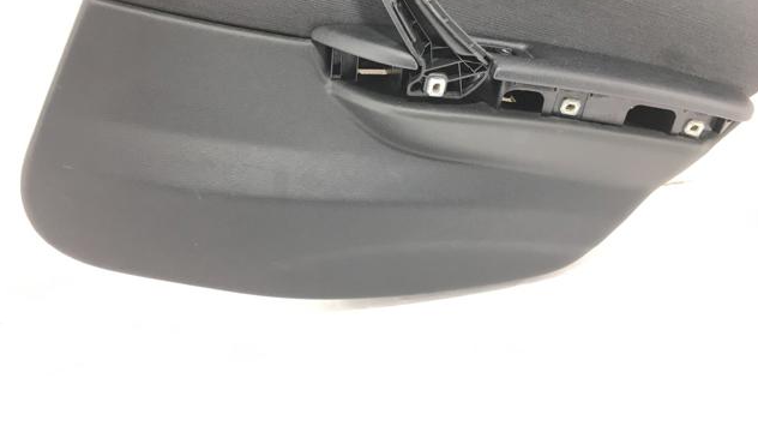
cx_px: 381
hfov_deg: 61.0
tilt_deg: -32.4
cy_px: 142
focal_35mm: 32
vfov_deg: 36.3
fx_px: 643
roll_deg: +6.1
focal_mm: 4.15
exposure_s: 1/33
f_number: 2.2
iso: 25
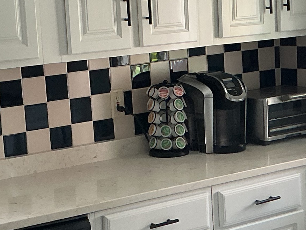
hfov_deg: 19.0
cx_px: 107
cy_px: 119
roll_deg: +3.7
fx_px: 911
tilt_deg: -8.2
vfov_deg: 14.4
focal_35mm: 103
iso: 80
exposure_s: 1/60
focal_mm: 3
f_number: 1.8
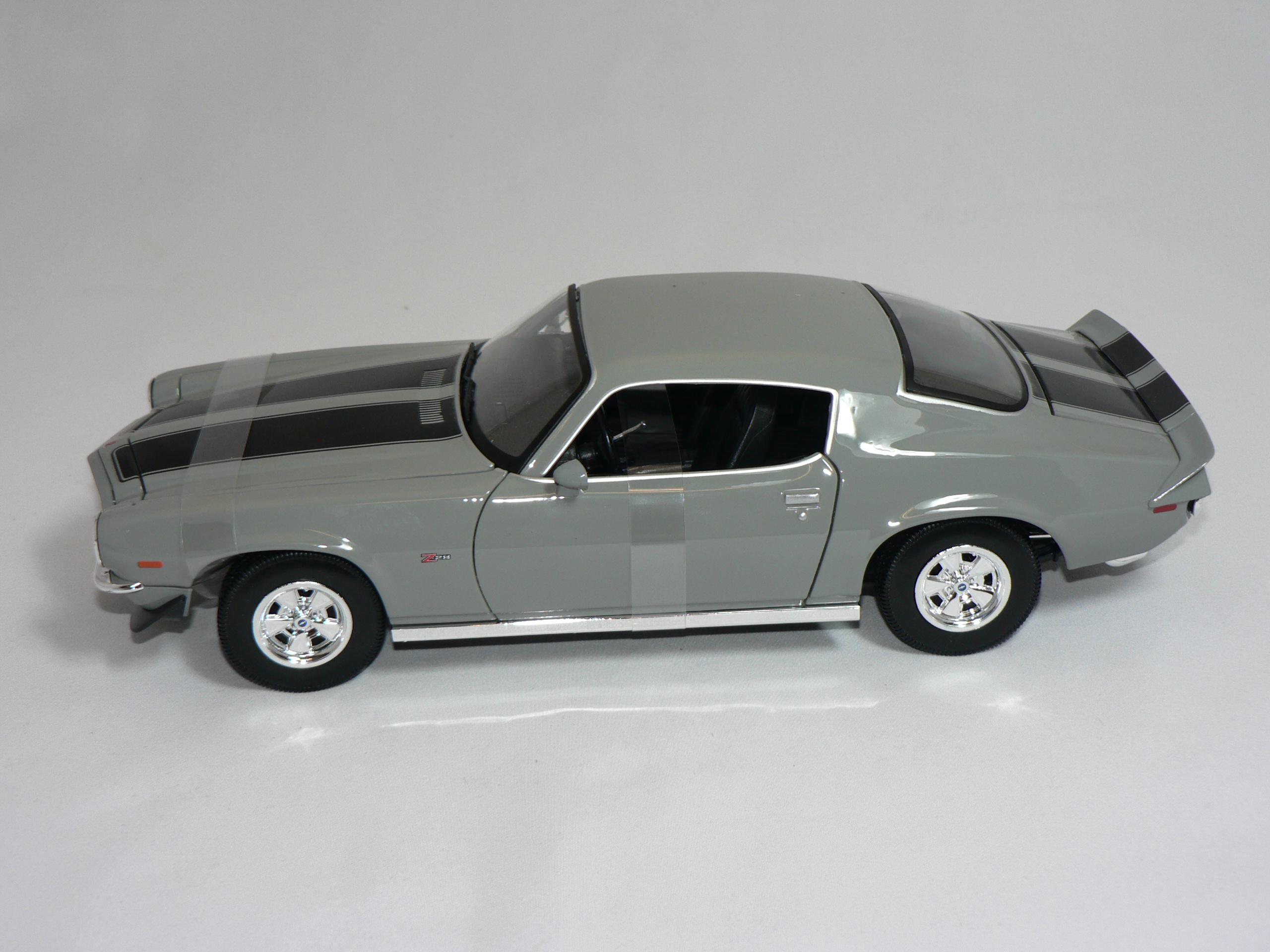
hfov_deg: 36.8
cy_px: 476
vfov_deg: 28.0
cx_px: 635
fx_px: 1908
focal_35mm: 52
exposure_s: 1/60
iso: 80
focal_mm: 8.7
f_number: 2.8
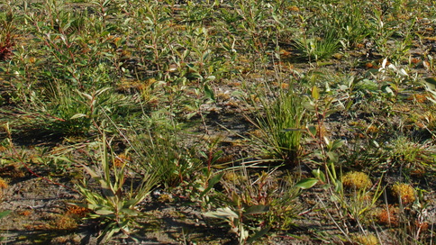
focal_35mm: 52
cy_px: 6
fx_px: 601
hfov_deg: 39.3
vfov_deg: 22.3
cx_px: 298
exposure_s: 1/200
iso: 160
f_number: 7.1
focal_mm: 20
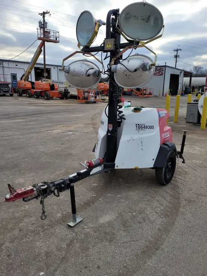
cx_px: 104
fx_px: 207
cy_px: 138
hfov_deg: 53.1
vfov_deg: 67.3
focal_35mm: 26
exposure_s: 1/620
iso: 40
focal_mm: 5.4
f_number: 1.8
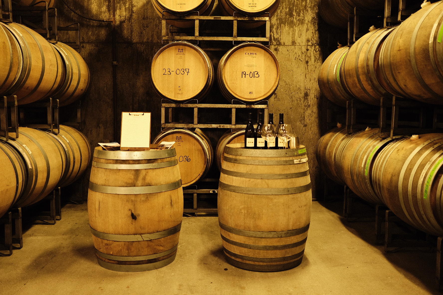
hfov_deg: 54.4
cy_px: 148
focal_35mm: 35
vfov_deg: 37.9
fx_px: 431
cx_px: 222
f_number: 2
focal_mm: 23
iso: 1000
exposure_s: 1/34
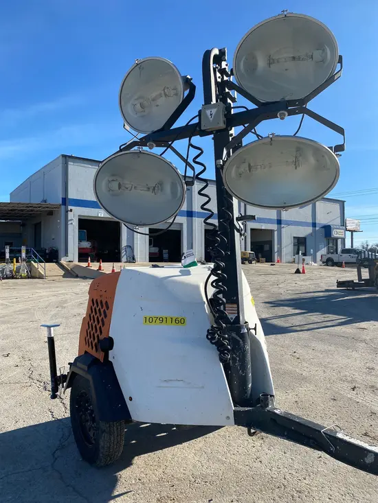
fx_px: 378
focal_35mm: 26
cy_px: 252
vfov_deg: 67.3
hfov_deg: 53.1
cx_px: 189
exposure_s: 1/2222
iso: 32
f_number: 1.8
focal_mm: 4.25
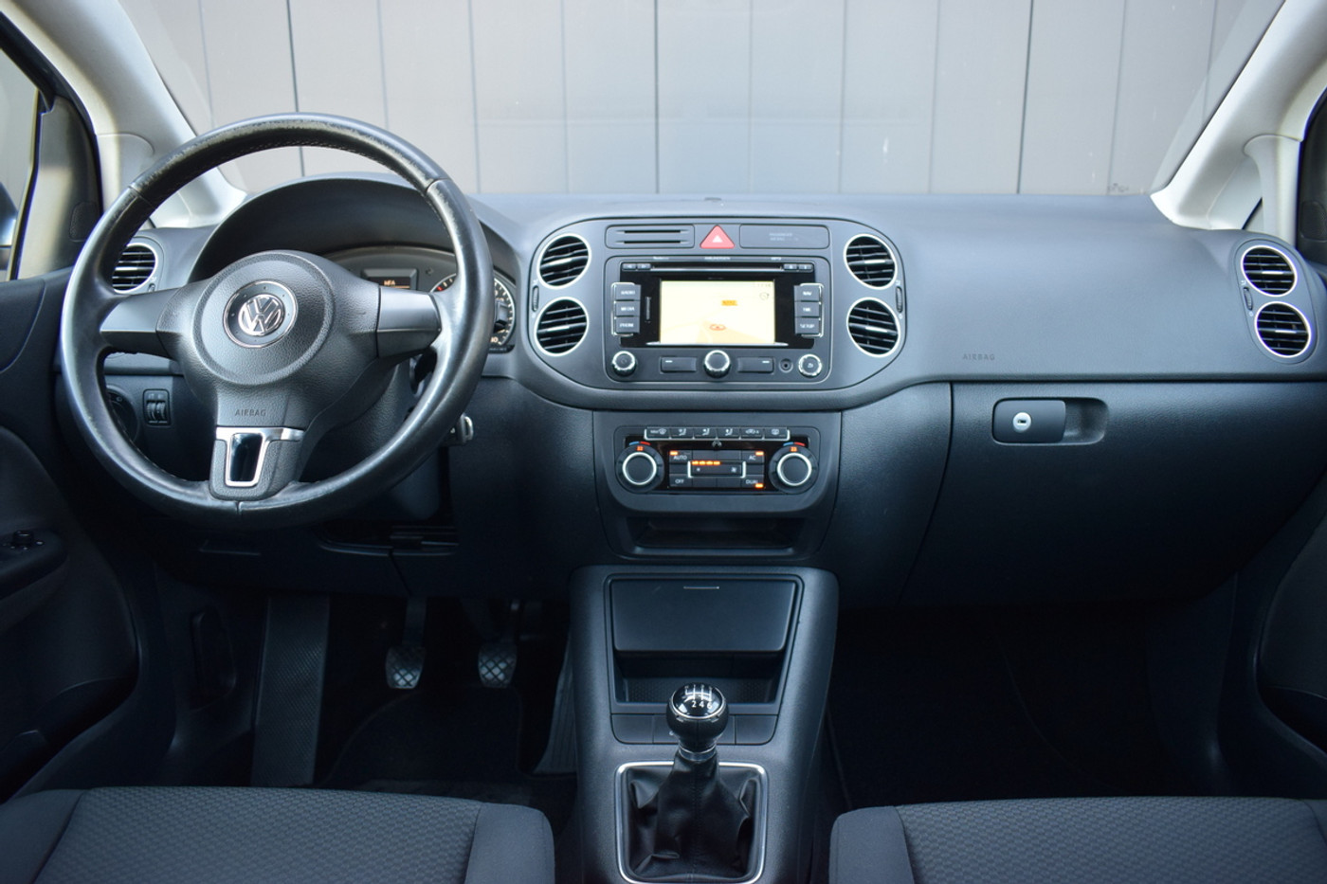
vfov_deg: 47.9
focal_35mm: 27
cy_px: 442
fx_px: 995
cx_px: 664
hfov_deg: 67.4
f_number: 3.5
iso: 800
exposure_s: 1/60
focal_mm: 18
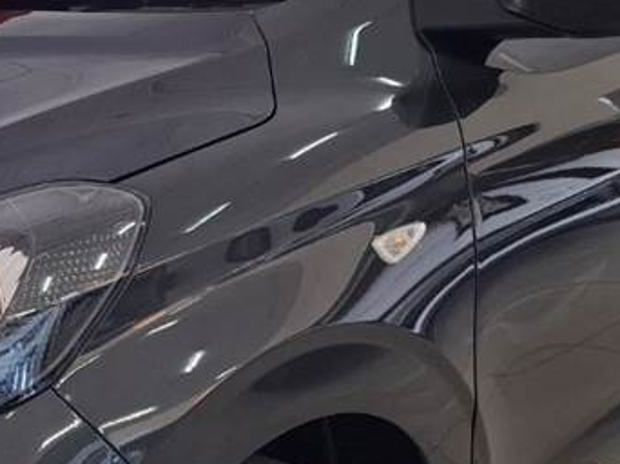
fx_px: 1432
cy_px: 307
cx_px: 80
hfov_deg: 23.9
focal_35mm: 80
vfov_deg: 18.4
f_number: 1.8
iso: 200
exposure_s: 1/100
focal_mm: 5.54
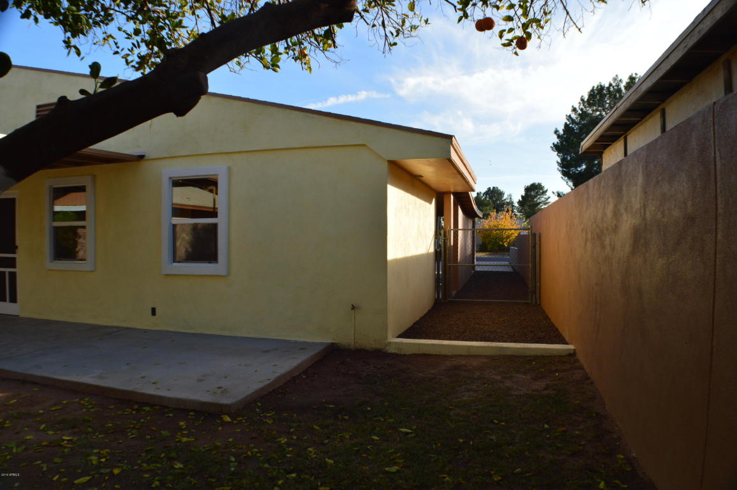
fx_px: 614
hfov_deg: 62.0
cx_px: 368
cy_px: 245
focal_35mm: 30
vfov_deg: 43.5
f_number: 10
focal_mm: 20
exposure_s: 1/320
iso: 400
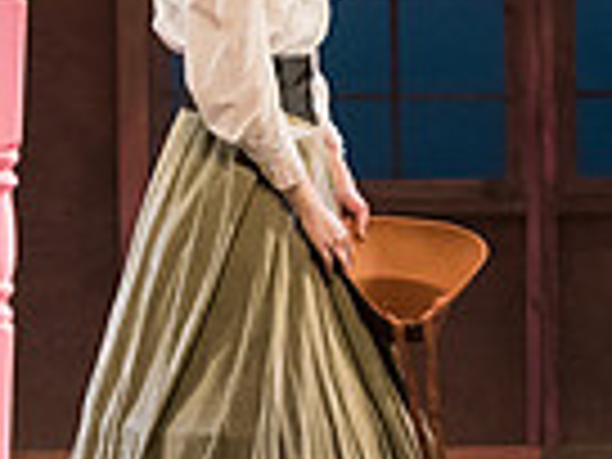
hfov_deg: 4.0
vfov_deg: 3.0
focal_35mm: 493
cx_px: 1017
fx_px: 8716
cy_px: 79
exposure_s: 1/320
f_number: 4
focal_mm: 120
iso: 5000
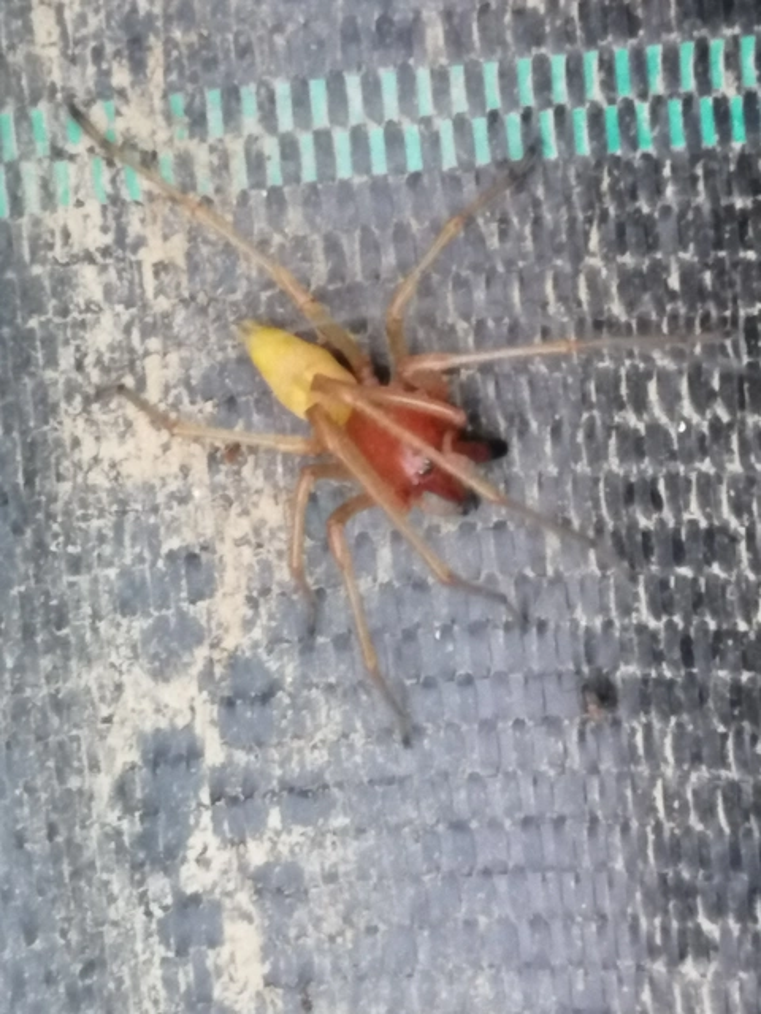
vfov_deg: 19.8
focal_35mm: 99
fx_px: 2902
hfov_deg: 14.9
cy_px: 507
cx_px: 380
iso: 1000
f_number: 1.8
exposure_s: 1/18
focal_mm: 3.95
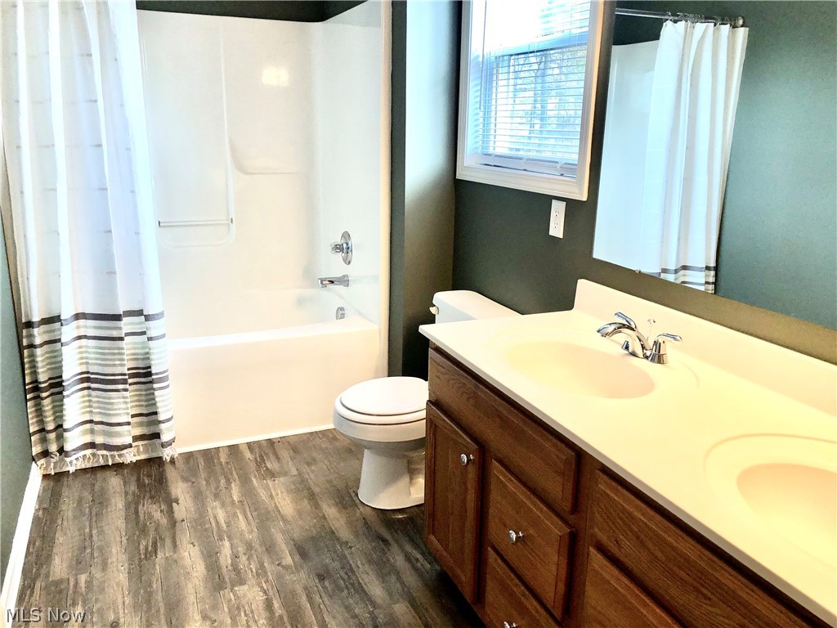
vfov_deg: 49.7
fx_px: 677
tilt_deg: -16.0
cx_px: 418
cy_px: 314
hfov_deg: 63.4
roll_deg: -0.5
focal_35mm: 28
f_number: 1.8
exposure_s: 1/120
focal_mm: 3.99
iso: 40
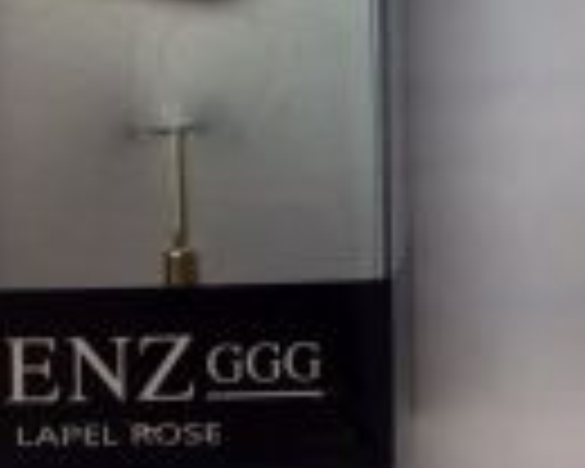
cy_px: -65
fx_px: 1593
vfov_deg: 16.2
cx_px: 477
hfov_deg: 20.5
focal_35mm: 92
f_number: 2.4
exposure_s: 1/40
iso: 64
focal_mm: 4.28
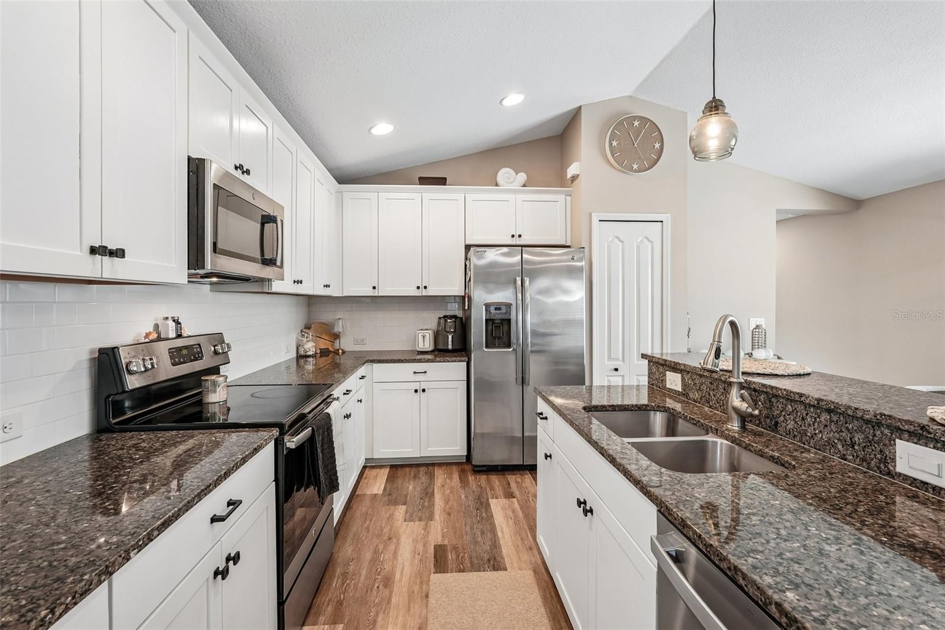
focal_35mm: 16
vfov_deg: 73.7
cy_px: 315
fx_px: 420
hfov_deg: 96.7
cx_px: 472
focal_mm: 16
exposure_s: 1/13
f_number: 8
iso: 400
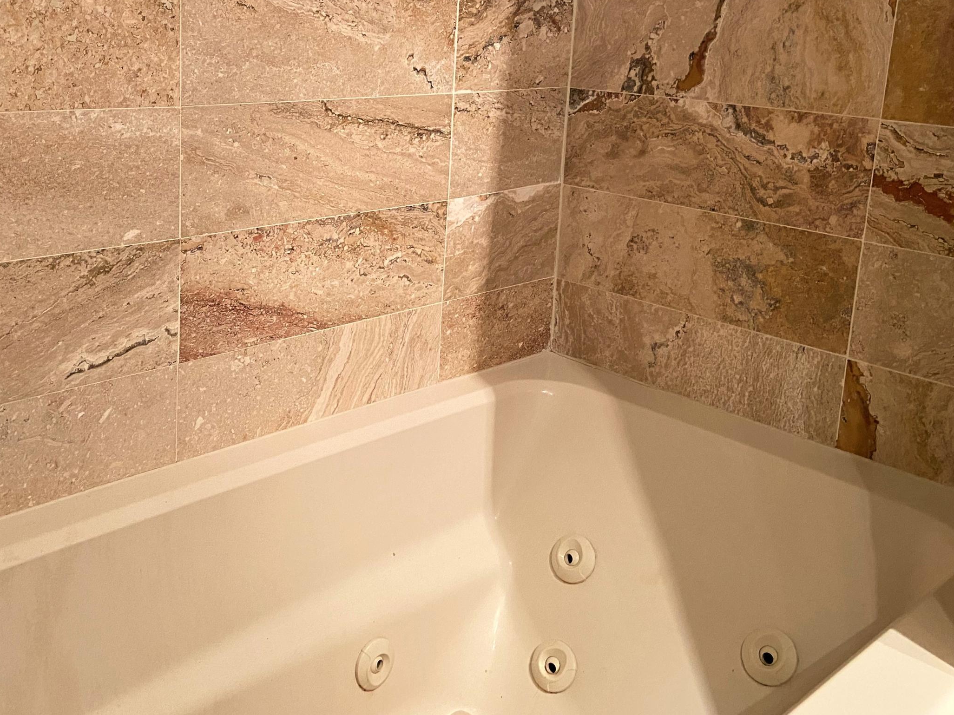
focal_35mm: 38
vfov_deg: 37.1
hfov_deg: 48.2
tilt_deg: -10.1
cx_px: 322
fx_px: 1047
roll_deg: -2.0
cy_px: 205
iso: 200
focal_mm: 4.25
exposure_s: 1/60
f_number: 1.8
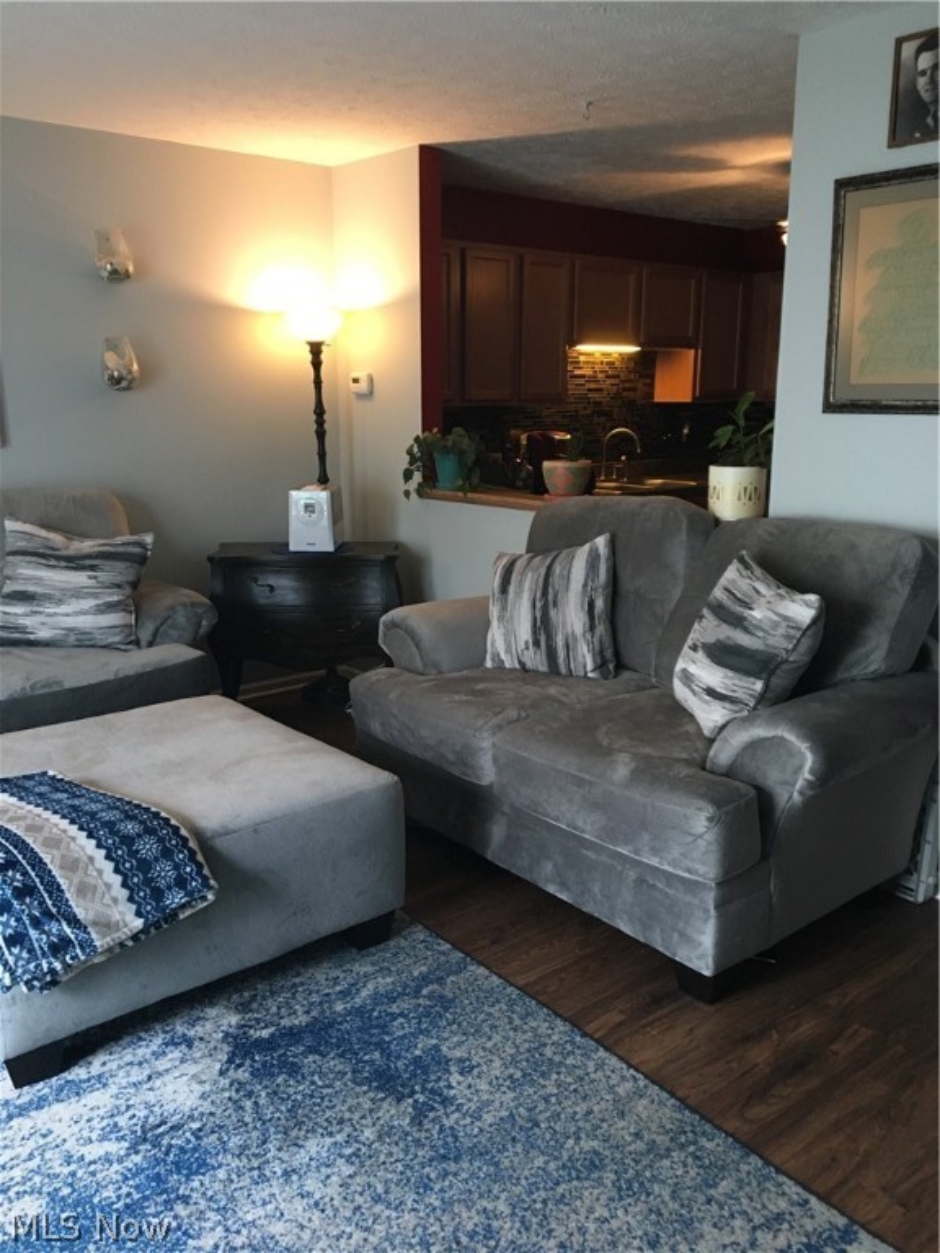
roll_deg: +0.3
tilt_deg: -12.4
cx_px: 470
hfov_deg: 48.2
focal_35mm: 29
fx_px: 1050
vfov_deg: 61.7
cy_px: 626
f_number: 2.2
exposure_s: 1/30
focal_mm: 4.15
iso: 125
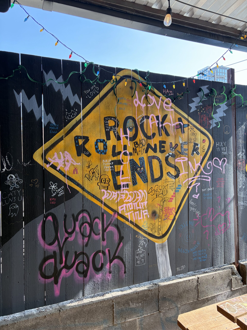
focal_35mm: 26
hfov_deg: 53.1
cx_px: 124
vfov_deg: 67.3
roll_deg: -0.9
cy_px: 165
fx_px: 247
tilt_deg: +1.3
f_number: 1.6
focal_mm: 5.96
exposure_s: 1/216
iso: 50
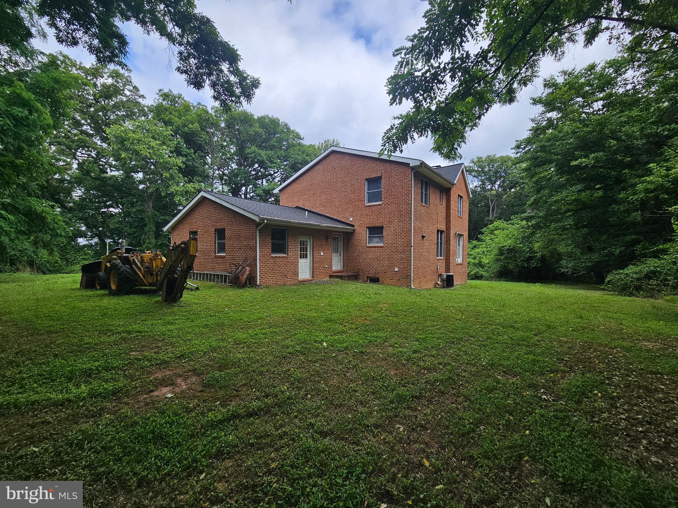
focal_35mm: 13
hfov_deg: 106.2
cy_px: 254
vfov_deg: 89.9
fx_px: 255
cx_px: 339
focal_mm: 2.2
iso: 50
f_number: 2.2
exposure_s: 1/1225
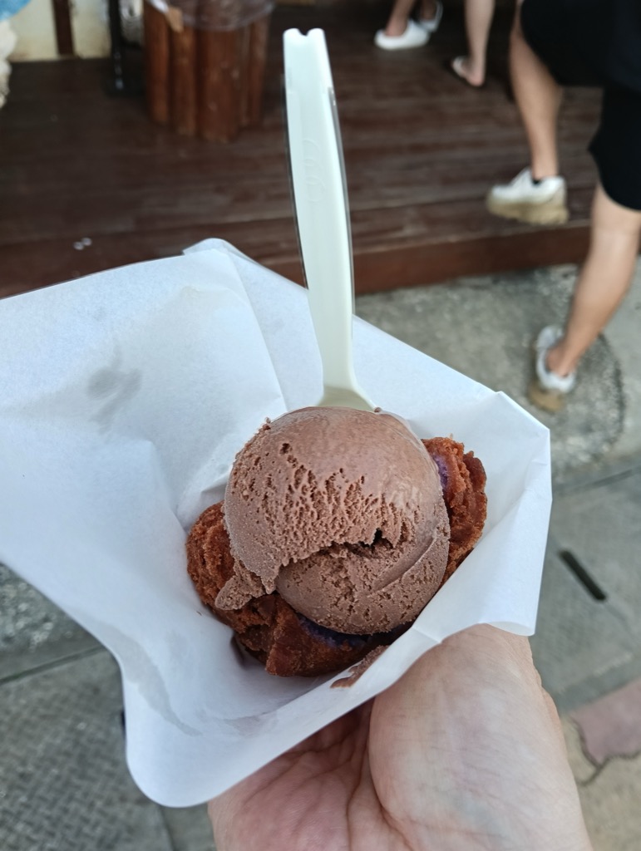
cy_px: 426
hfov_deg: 51.5
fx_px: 665
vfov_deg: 65.2
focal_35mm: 27
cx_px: 320
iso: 50
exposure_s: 1/123
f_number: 1.8
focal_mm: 3.98
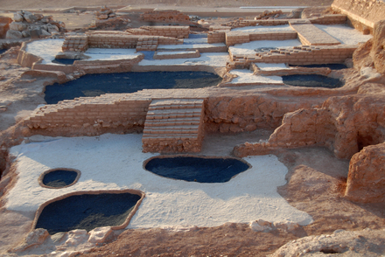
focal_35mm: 66
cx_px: 192
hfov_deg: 30.5
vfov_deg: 20.6
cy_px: 128
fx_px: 706
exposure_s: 1/180
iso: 250
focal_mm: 44
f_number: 7.1
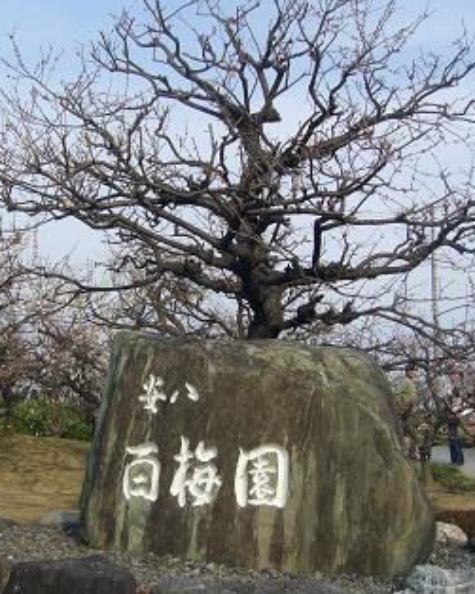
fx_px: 809
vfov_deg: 40.3
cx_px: 167
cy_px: 296
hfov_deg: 32.5
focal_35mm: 46
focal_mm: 5.8
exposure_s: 1/400
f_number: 5.6
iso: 80
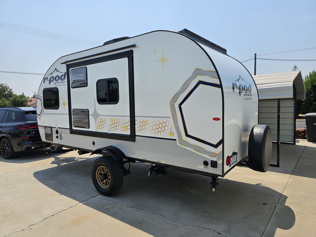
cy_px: 118
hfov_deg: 73.9
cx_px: 158
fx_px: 210
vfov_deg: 58.9
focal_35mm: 23
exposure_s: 1/1571
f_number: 1.7
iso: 12
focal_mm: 6.3
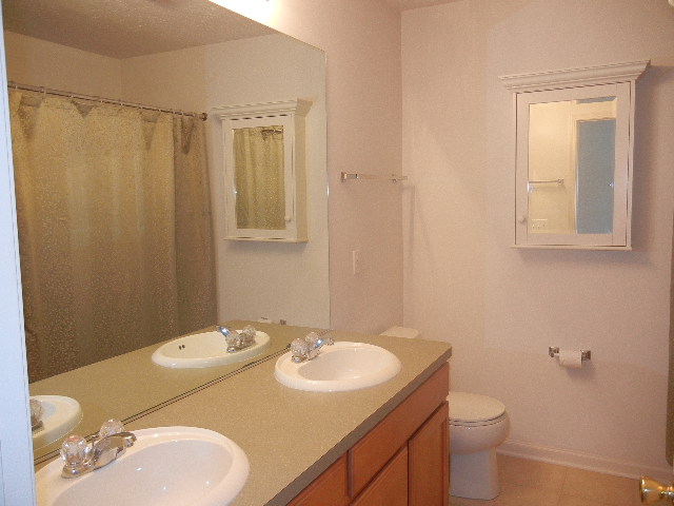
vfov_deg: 46.8
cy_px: 253
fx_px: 584
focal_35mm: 30
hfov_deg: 60.0
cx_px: 337
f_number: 3.5
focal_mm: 5.4
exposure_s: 1/30
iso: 200
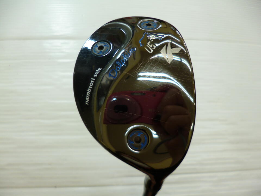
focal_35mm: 24
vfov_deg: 56.8
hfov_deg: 71.6
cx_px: 130
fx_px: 181
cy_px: 98
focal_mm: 4.3
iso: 125
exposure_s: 1/60
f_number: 2.5
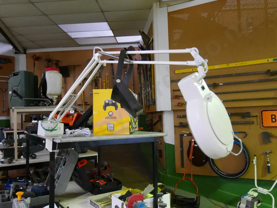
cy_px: 104
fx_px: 240
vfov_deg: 46.8
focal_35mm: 30
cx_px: 138
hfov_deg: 59.9
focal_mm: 15
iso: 3200
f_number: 4
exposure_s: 1/40
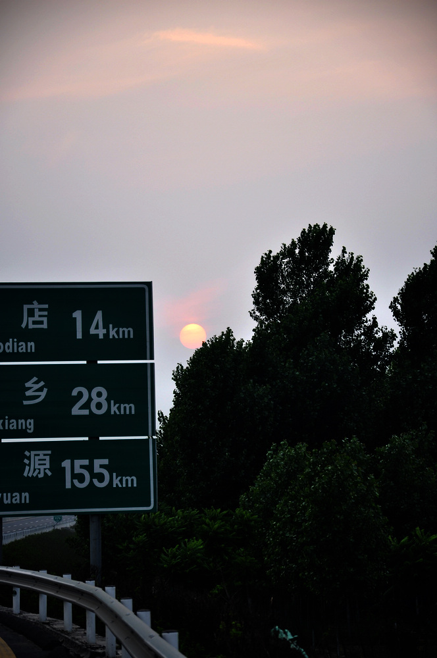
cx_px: 218
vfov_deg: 13.1
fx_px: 2876
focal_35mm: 158
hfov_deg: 8.7
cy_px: 329
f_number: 5.6
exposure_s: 1/80
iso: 200
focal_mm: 105
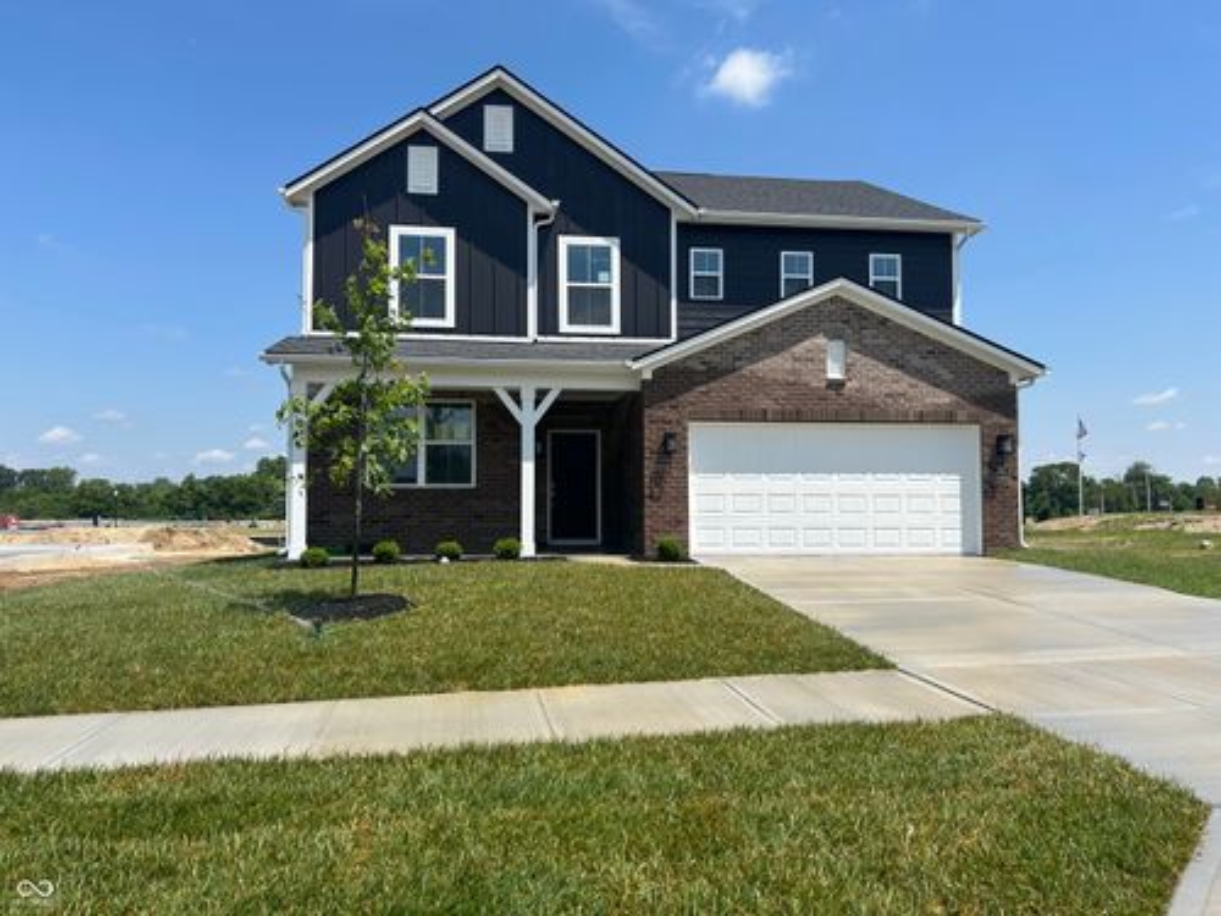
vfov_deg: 53.1
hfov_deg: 67.3
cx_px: 610
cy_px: 458
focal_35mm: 26
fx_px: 917
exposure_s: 1/4274
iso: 50
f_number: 1.5
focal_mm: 5.7
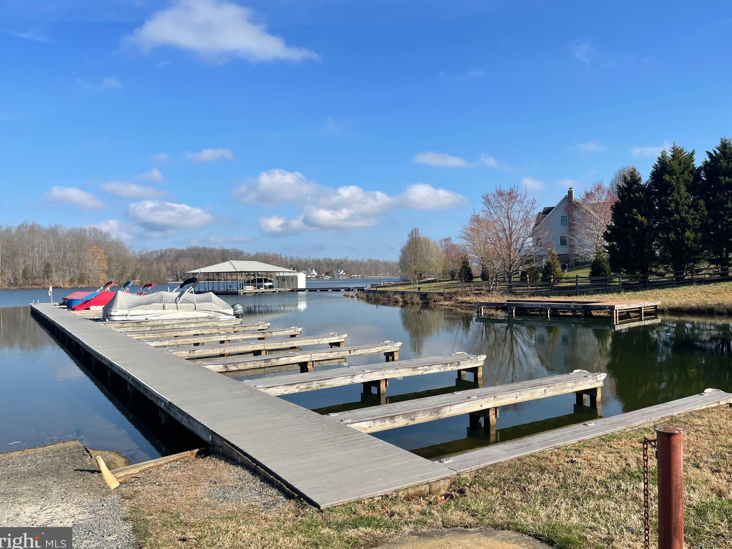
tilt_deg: -0.6
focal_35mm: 27
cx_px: 360
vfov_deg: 51.4
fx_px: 571
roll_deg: +1.5
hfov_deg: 65.3
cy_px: 272
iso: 32
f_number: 1.6
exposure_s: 1/3663
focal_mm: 5.1
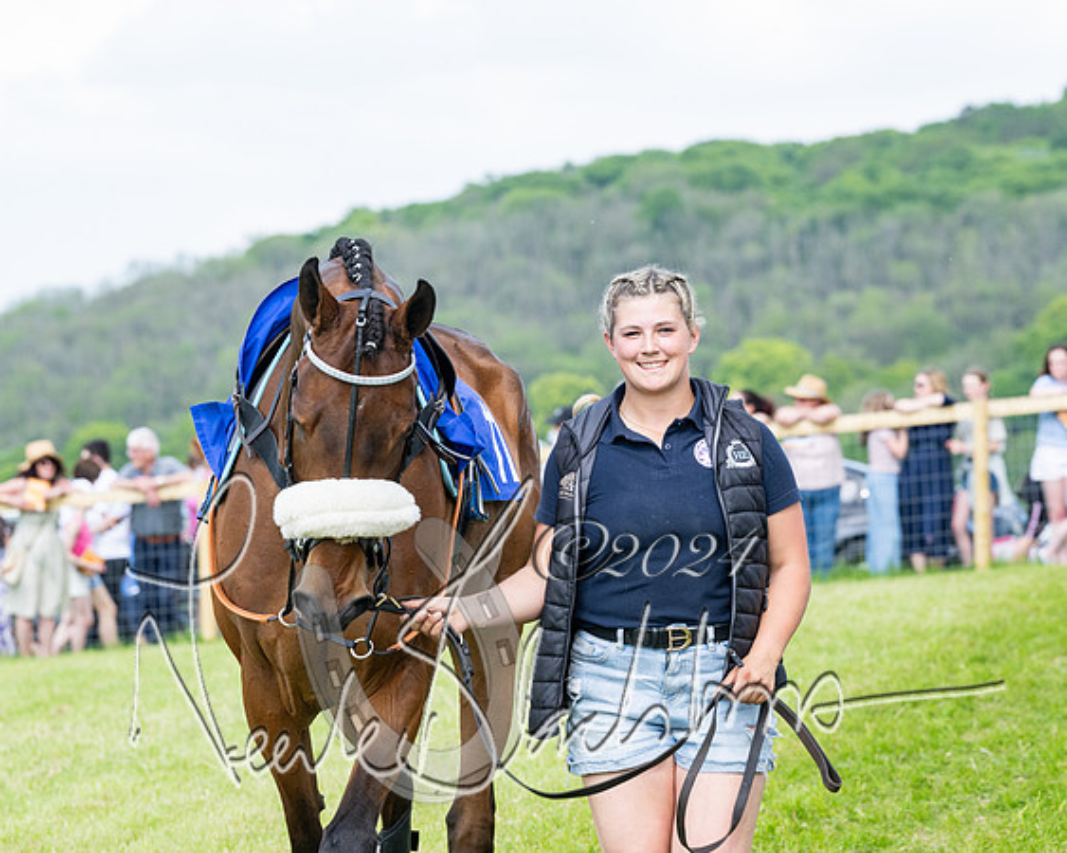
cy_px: 426
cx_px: 534
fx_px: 6403
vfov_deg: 7.6
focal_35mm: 203
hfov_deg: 9.5
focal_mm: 180
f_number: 8
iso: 400
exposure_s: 1/400
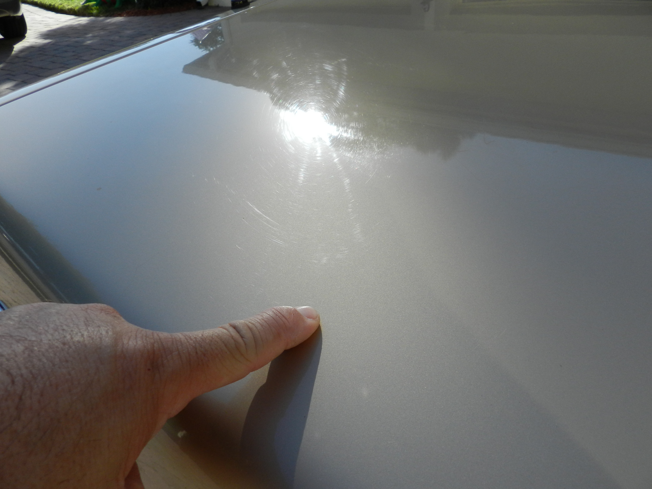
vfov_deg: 58.9
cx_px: 326
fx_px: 433
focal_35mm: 23
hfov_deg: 73.9
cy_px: 244
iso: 160
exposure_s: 1/800
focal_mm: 4
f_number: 4
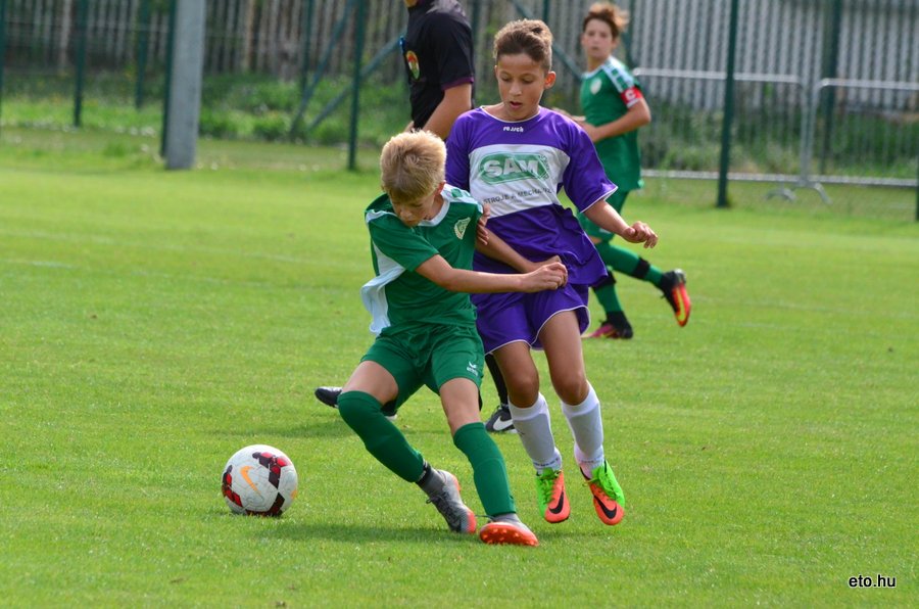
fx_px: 9935
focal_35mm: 390
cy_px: 304
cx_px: 460
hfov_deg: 5.3
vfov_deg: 3.5
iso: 2500
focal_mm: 260
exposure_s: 1/4000
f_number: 8
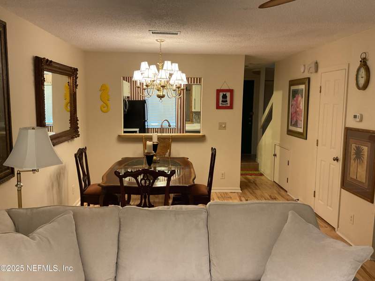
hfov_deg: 61.7
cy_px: 140
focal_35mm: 29
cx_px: 188
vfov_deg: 48.2
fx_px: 314
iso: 100
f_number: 1.8
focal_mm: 3
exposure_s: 1/60
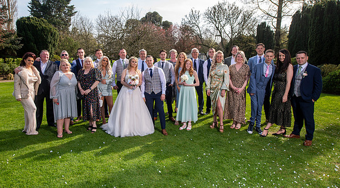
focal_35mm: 24
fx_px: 216
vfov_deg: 47.1
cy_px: 85
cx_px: 155
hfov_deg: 76.4
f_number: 4.5
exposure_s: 1/400
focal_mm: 21
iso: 125
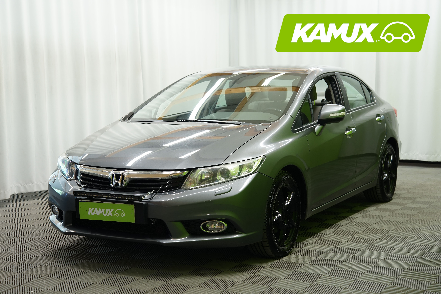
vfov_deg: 23.4
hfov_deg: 34.5
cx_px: 220
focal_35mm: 58
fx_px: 710
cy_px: 147
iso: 500
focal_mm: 58
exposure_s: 1/20
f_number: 5
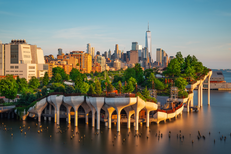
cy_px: 75
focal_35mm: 48
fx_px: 308
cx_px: 116
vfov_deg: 28.1
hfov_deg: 41.1
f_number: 22
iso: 100
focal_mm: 42
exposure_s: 90
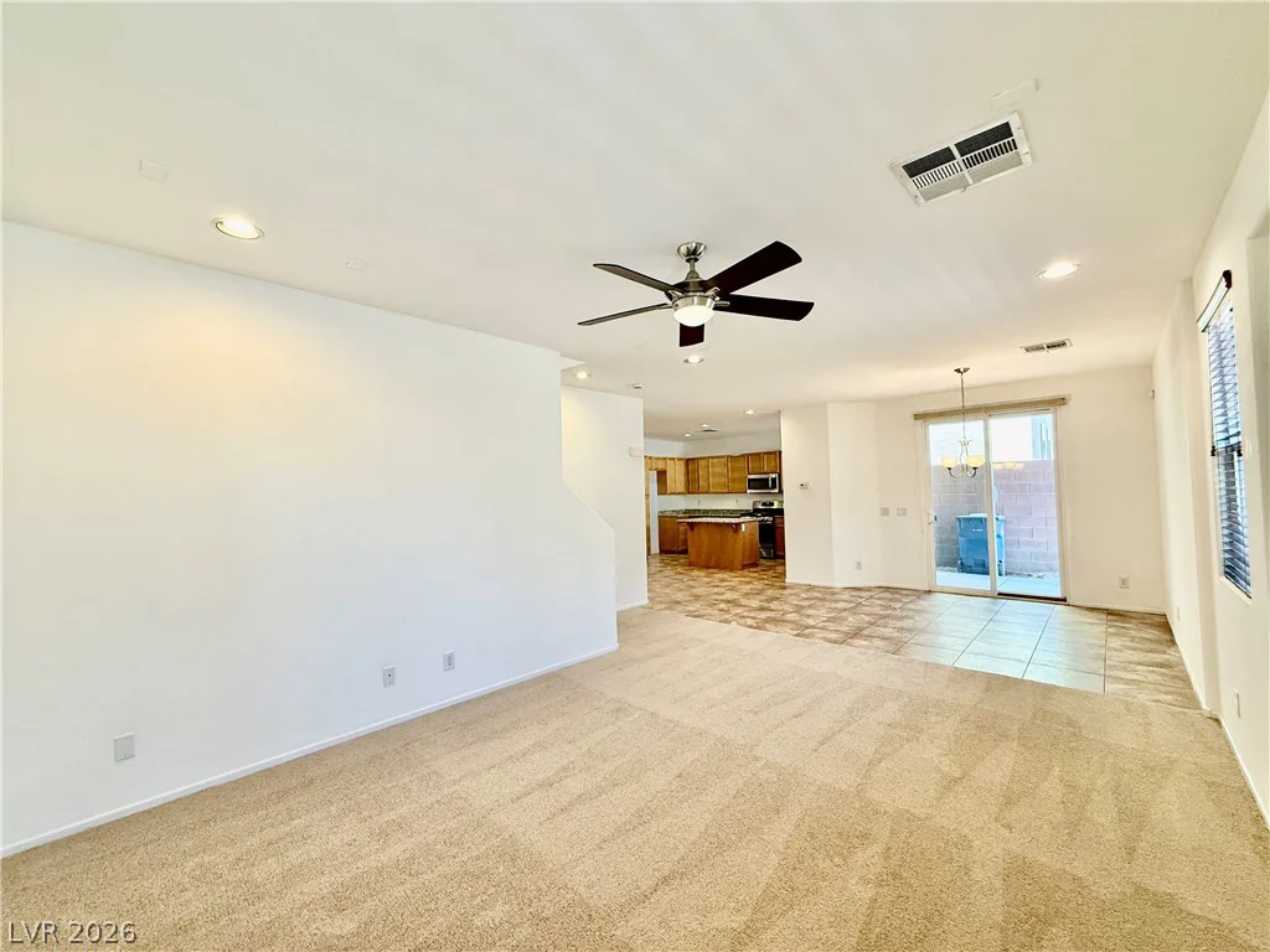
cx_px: 635
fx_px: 514
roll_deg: +1.6
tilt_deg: +2.6
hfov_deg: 102.1
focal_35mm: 14
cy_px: 476
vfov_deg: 85.7
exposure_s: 1/120
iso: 200
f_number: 2.2
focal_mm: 2.22
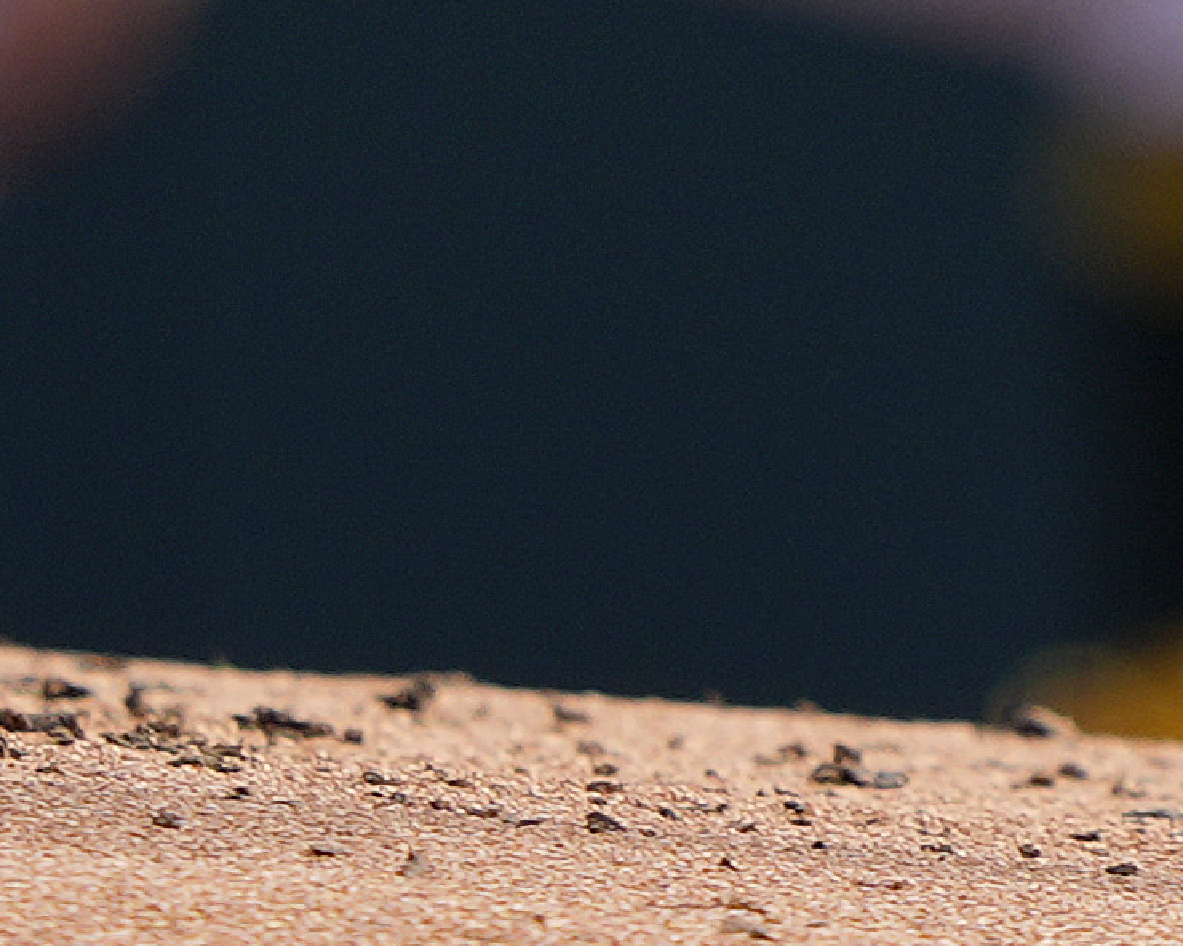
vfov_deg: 0.5
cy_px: -2056
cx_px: 623
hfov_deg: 0.6
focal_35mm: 3042
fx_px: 106507
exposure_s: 1/2000
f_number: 2.8
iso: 200
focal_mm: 400
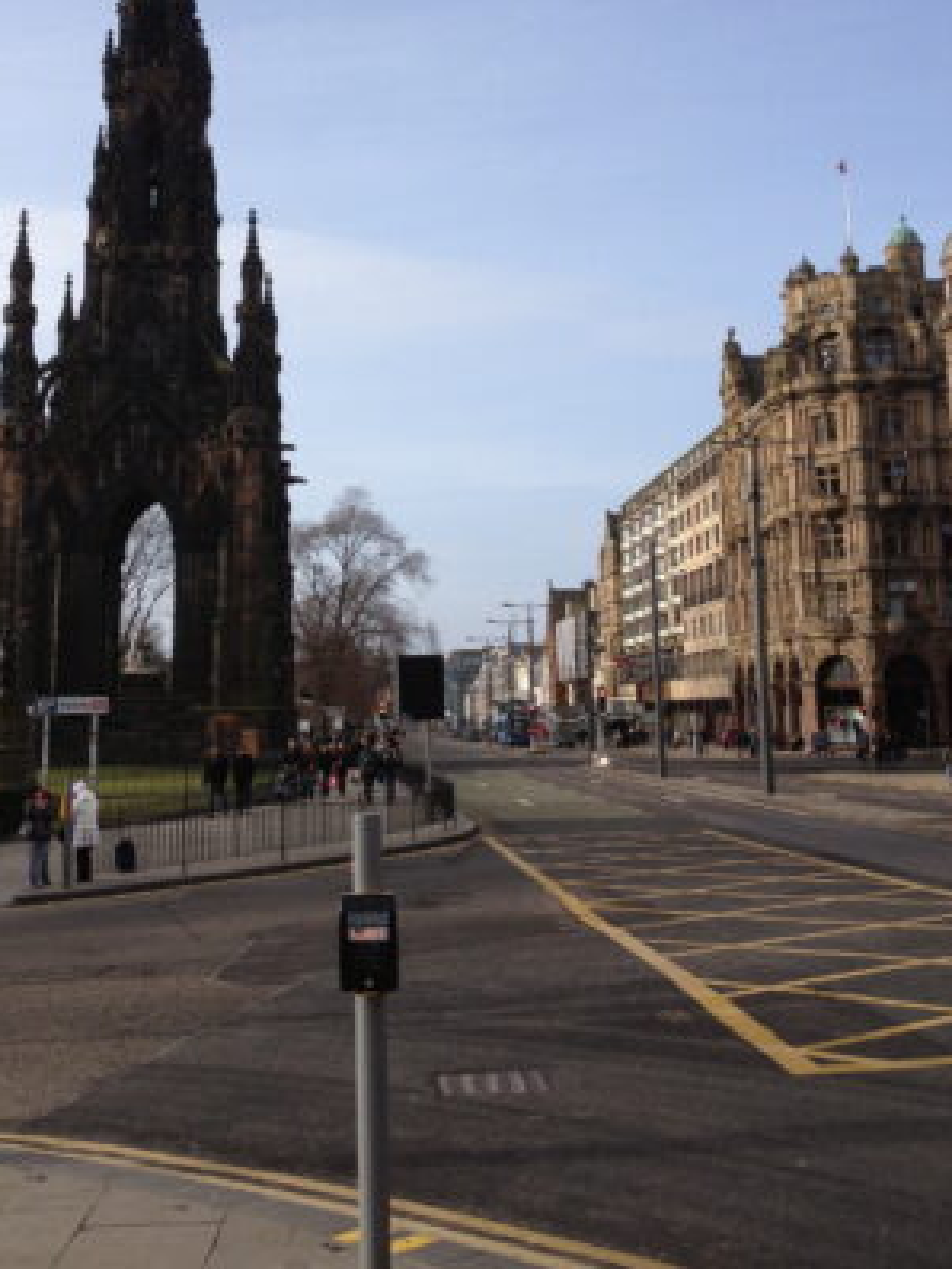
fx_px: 1723
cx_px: 329
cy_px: 433
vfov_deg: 40.0
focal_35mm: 47
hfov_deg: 30.7
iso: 50
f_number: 2.4
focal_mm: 4.28
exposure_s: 1/1126
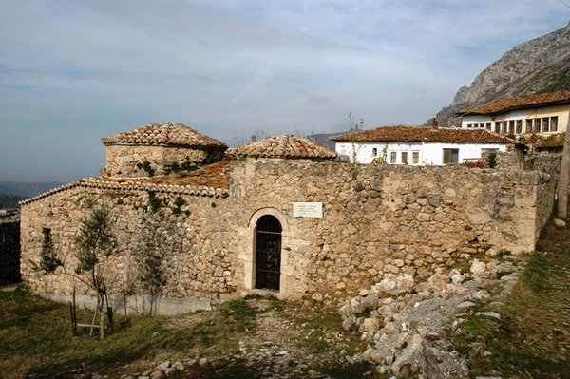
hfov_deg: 57.3
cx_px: 285
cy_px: 190
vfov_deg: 39.9
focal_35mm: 33
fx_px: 522
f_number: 10
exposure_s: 1/400
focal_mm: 22
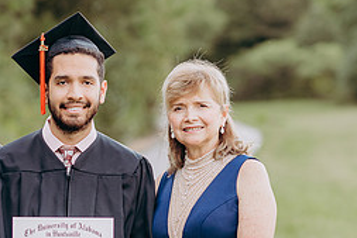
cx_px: 34
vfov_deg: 7.0
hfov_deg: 10.5
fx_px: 1935
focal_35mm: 195
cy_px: 206
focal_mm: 85
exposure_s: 1/200
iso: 200
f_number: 2.2
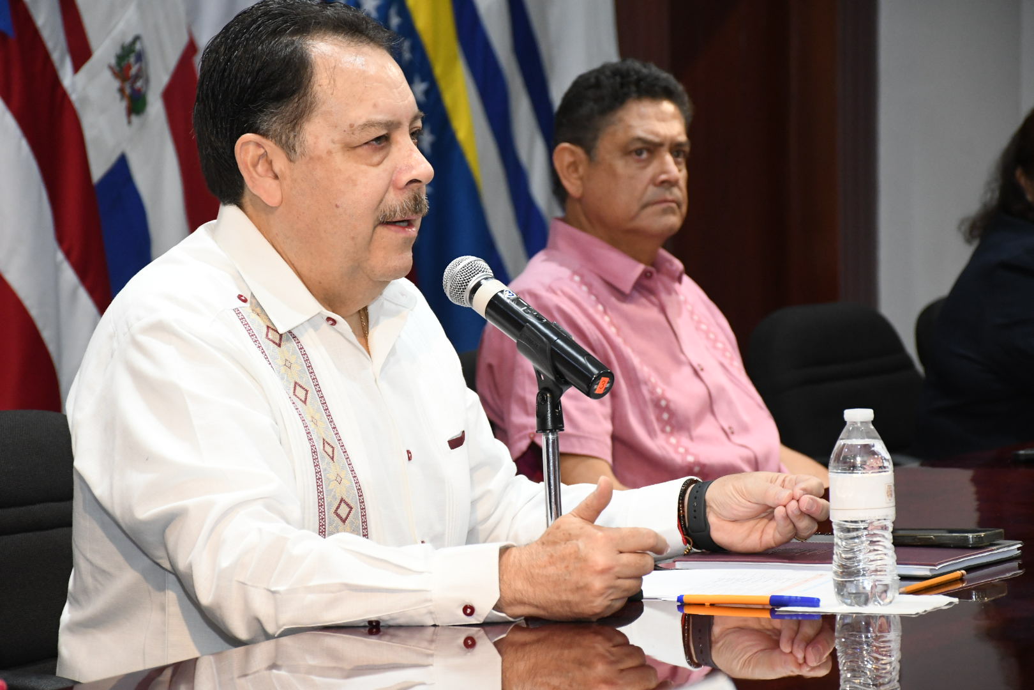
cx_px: 517
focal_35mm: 142
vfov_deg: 9.7
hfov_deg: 14.4
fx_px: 4078
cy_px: 345
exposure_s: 1/100
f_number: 6.3
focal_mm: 95
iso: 2500
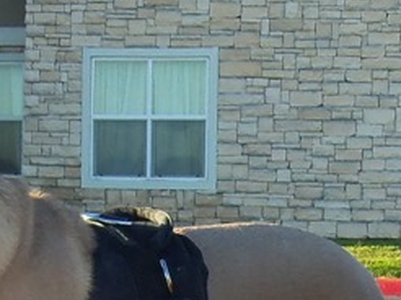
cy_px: 460
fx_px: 1400
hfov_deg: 16.2
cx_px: 299
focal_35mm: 121
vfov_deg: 11.7
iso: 80
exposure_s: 1/160
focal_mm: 5.2
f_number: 3.4
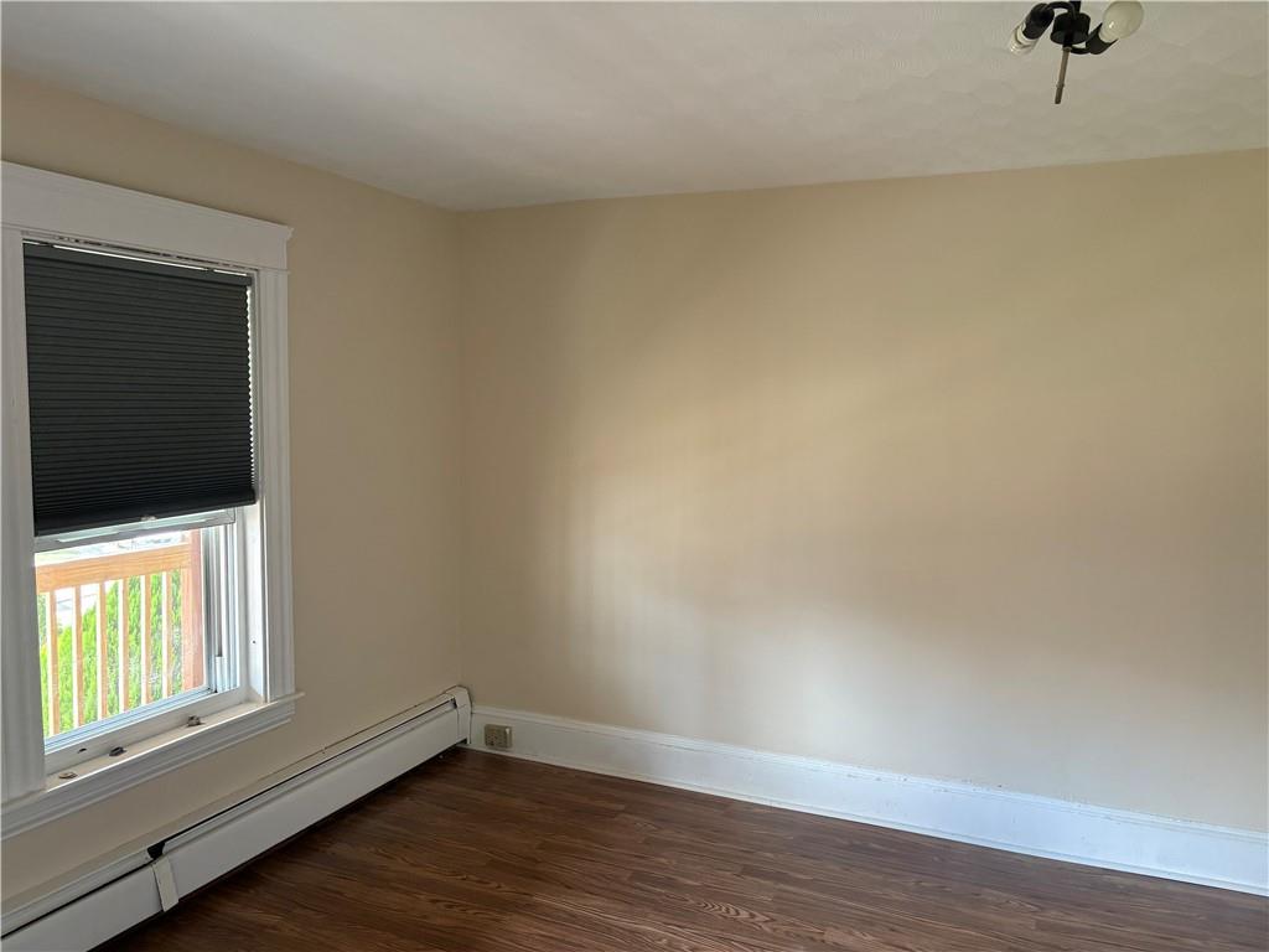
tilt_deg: -4.4
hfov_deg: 67.3
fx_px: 953
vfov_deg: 53.1
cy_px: 476
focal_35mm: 26
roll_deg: +0.2
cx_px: 634
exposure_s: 1/60
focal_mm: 5.96
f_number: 1.6
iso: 160
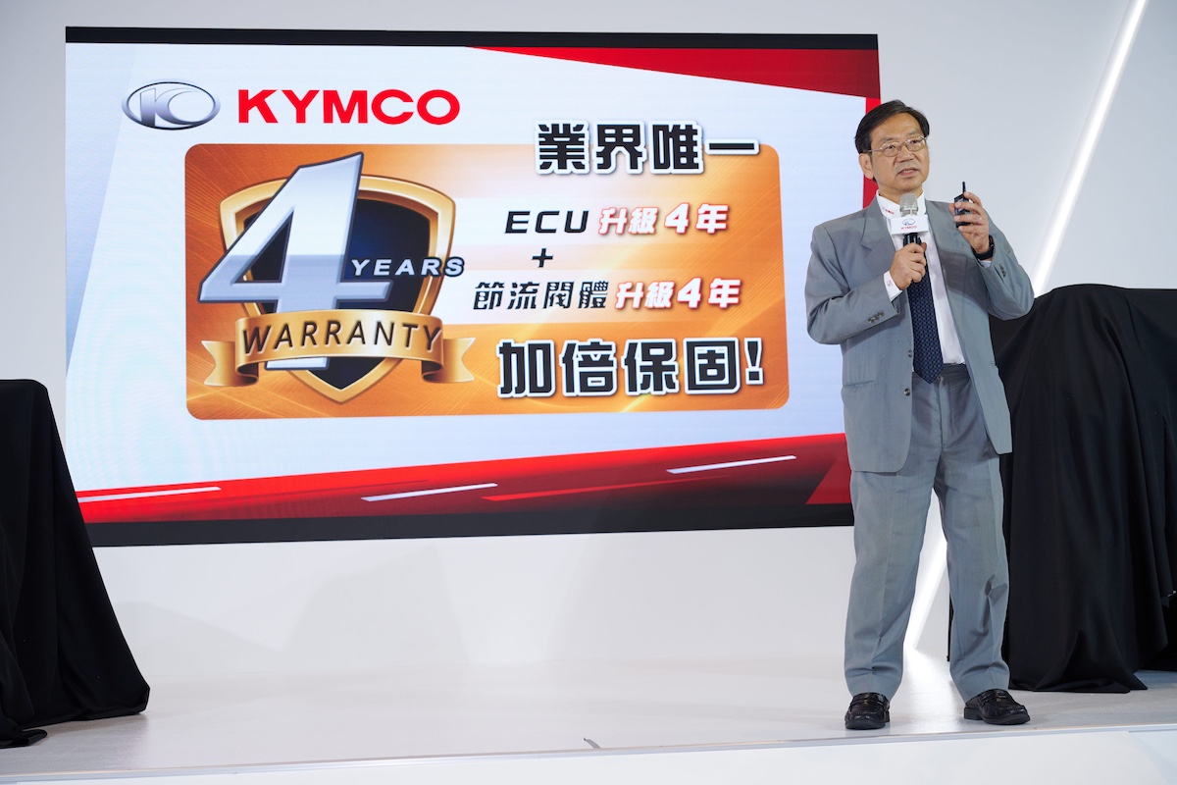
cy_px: 392
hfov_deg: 41.9
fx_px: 1537
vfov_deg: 28.6
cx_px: 588
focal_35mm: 47
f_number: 4
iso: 800
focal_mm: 47
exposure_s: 1/200
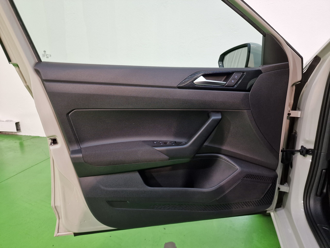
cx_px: 165
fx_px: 219
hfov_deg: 73.9
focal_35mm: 23
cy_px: 124
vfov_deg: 58.9
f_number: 1.8
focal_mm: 6.4
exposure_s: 1/100
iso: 200
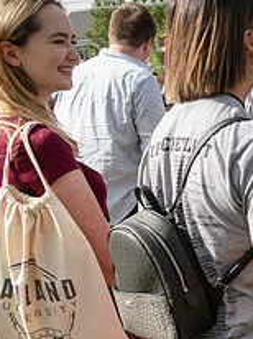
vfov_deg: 23.3
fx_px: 820
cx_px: 416
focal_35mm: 84
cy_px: 160
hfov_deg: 15.7
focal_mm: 31
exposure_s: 1/320
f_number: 5.6
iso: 125
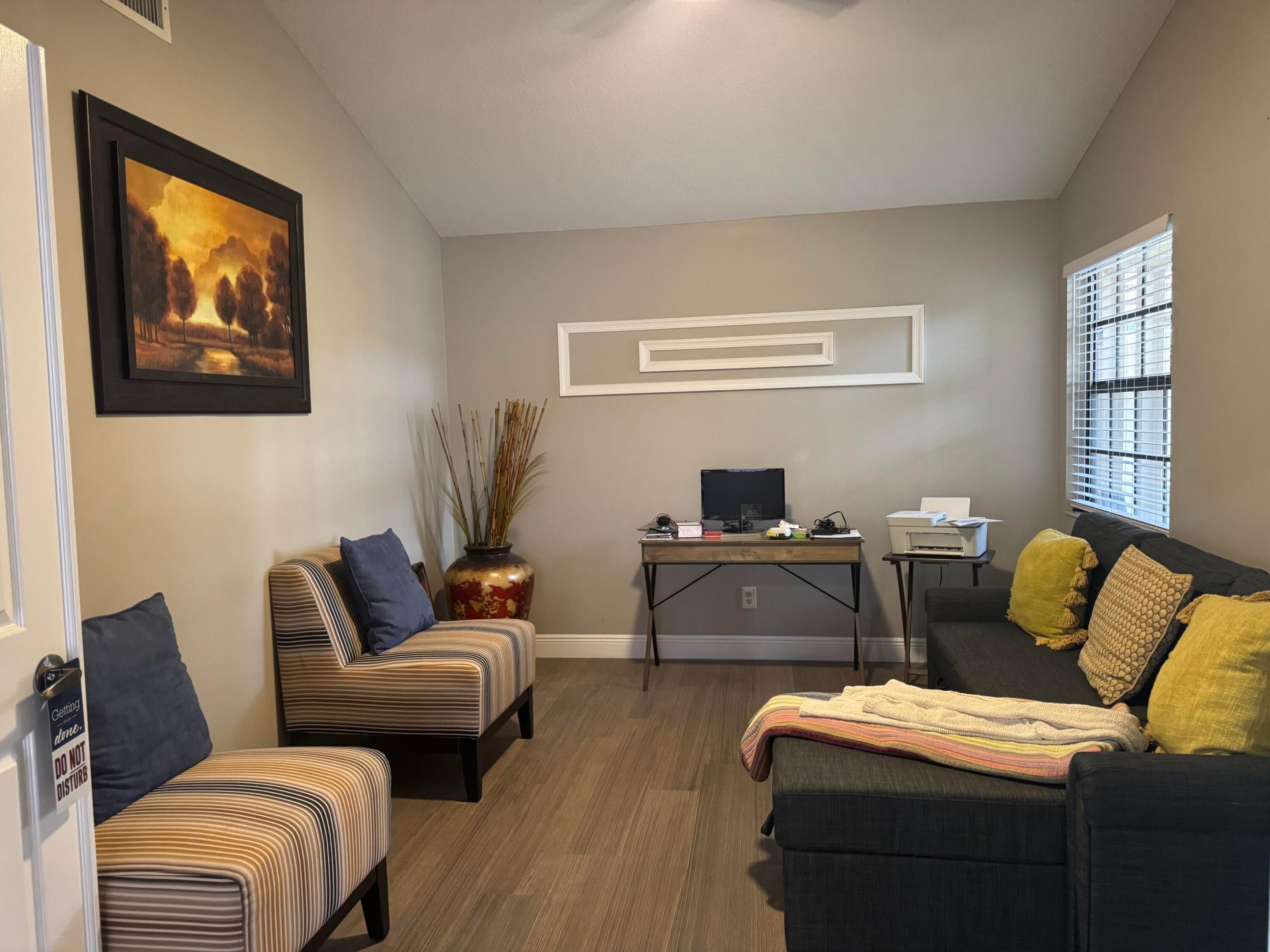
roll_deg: +1.1
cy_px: 476
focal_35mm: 24
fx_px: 881
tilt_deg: -4.3
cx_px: 635
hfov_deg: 71.6
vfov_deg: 56.8
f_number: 1.78
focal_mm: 6.76
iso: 500
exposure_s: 1/60
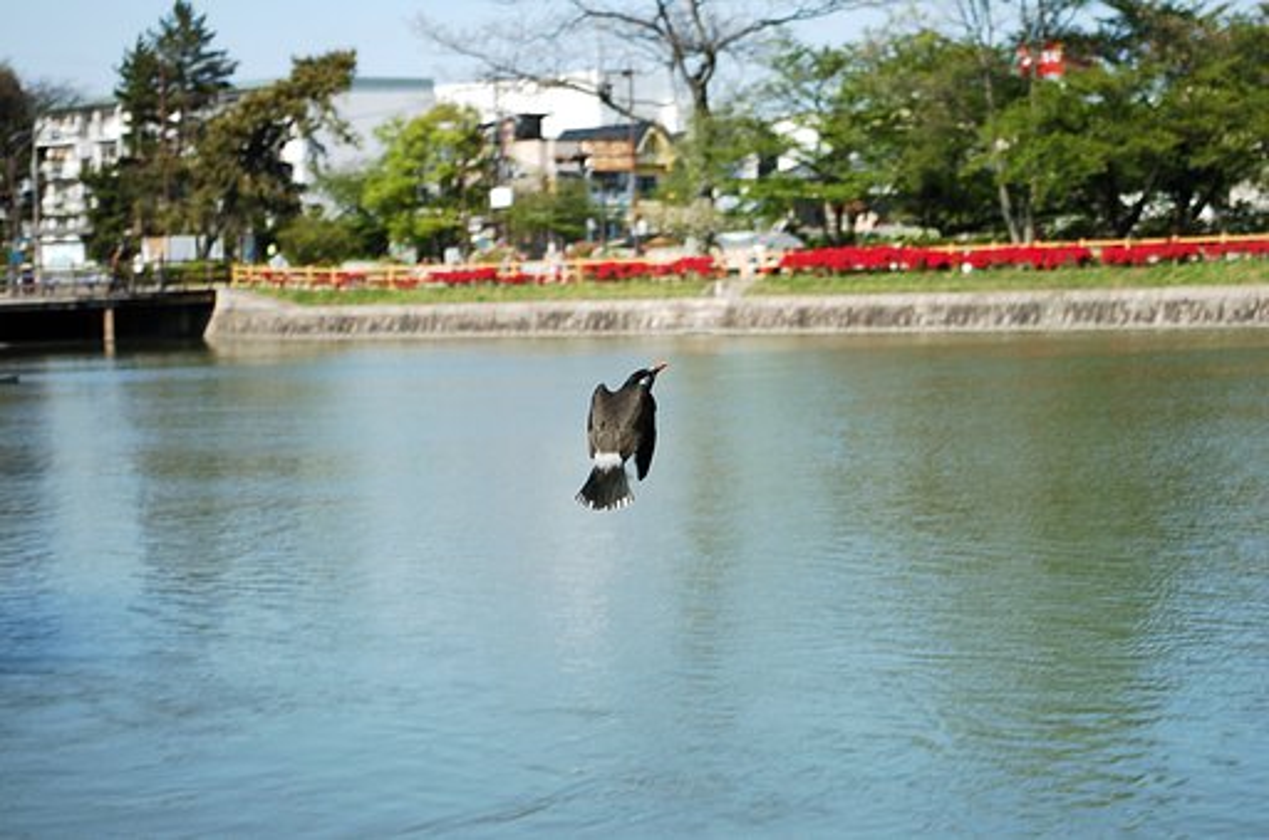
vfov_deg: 16.5
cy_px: 420
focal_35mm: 82
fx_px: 2902
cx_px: 634
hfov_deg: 24.7
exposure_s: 1/800
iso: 320
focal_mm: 55
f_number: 5.6
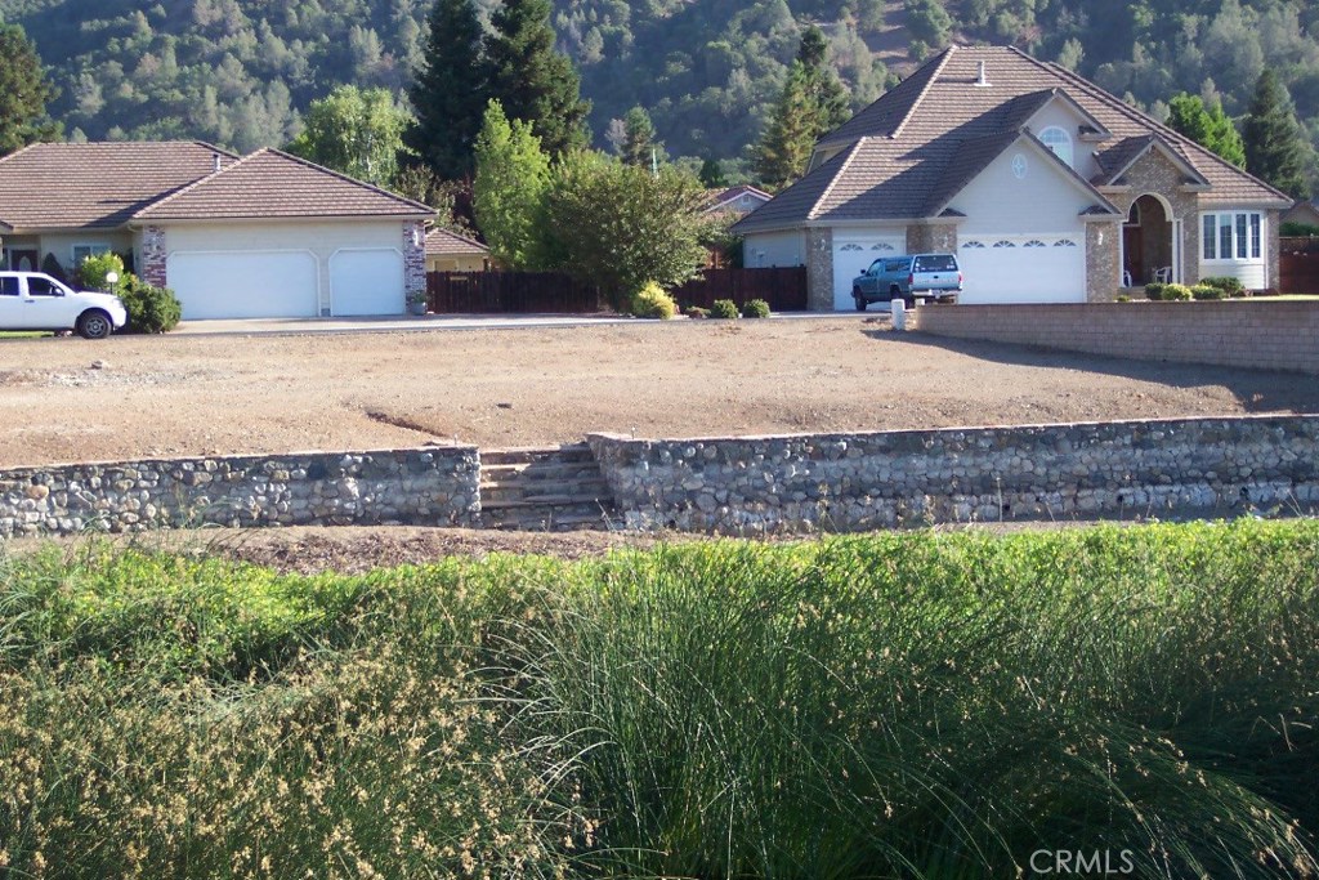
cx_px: 660
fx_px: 2785
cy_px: 440
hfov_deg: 26.6
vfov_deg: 18.0
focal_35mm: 76
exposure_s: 1/350
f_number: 4
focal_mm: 16
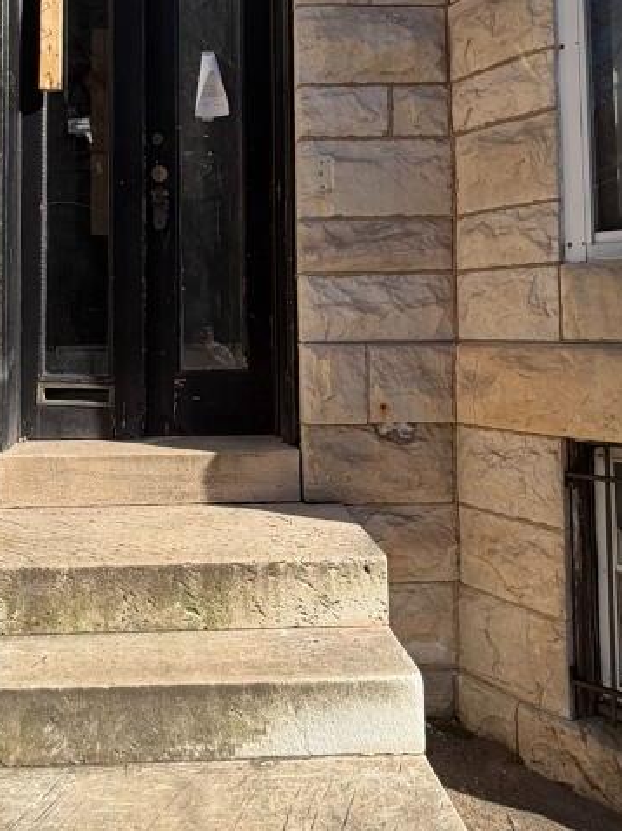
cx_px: 186
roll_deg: -0.2
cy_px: 304
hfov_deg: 45.7
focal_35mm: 30
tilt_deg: +2.8
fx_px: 719
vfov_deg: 59.1
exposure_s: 1/820
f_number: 2.2
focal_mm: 2.22
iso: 20
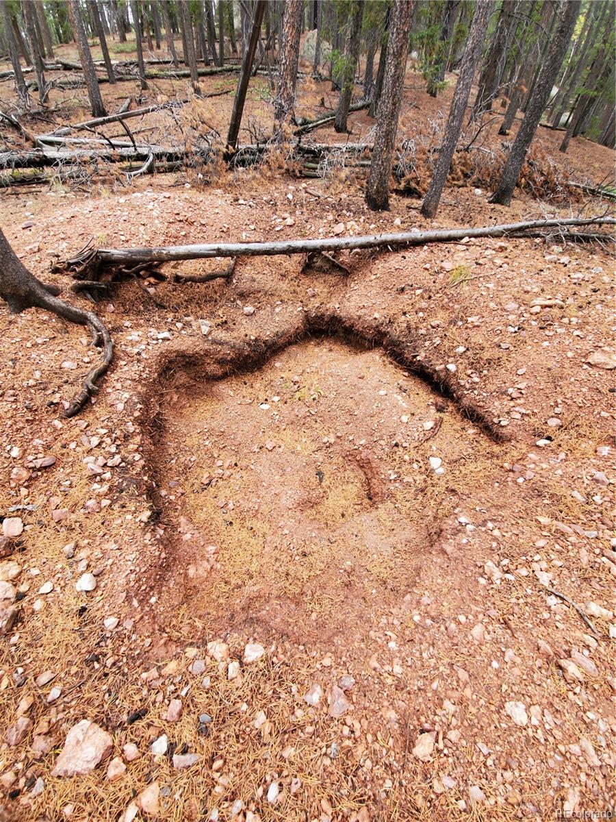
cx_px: 308
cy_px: 411
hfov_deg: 89.9
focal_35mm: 13
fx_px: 308
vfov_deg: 106.2
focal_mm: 1.8
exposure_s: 1/100
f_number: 2.2
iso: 100
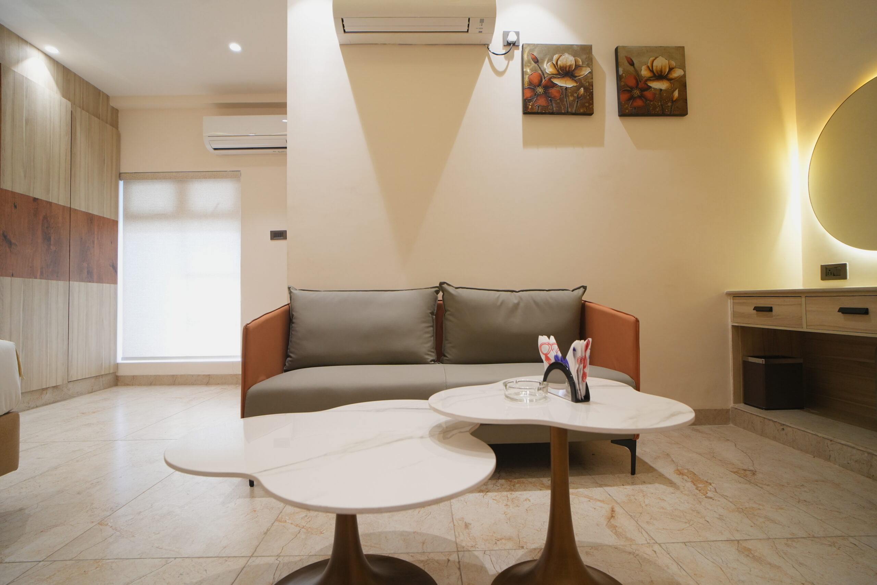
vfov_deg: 67.4
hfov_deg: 90.0
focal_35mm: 18
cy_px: 292
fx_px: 438
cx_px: 438
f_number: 4.5
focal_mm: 18
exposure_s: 1/100
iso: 1250
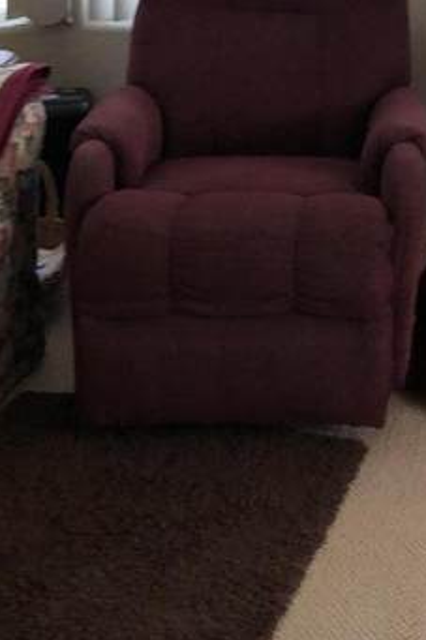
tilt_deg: -6.3
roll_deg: +1.3
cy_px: -195
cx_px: 420
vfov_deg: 22.2
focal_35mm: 82
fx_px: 1457
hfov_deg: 16.3
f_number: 1.8
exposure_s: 1/120
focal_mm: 4
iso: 32
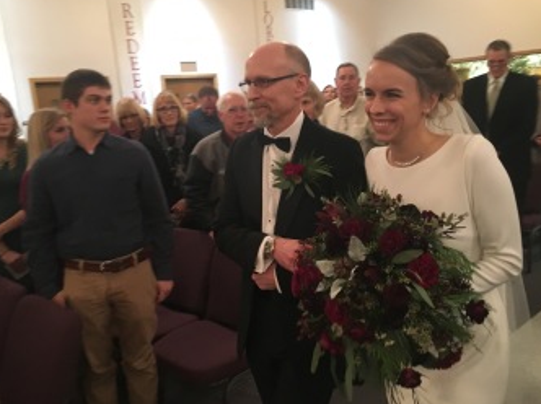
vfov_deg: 44.1
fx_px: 499
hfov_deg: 56.9
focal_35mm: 32
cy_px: 199
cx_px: 272
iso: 200
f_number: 2.2
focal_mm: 4.15
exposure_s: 1/15
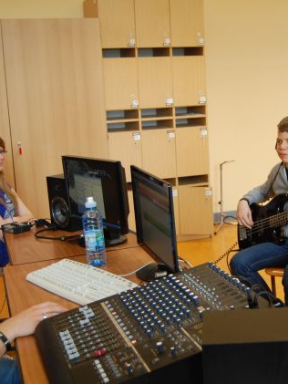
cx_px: 231
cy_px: 192
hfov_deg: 25.2
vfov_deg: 33.8
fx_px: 632
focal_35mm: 57
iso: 400
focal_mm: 26
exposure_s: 1/40
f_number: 4.2
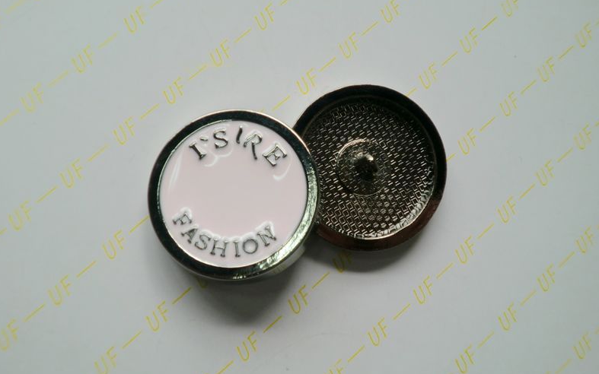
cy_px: 185
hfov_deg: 47.2
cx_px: 299
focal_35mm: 42
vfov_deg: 30.5
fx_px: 686
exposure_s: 1/80
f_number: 3.1
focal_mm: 6.51
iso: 100
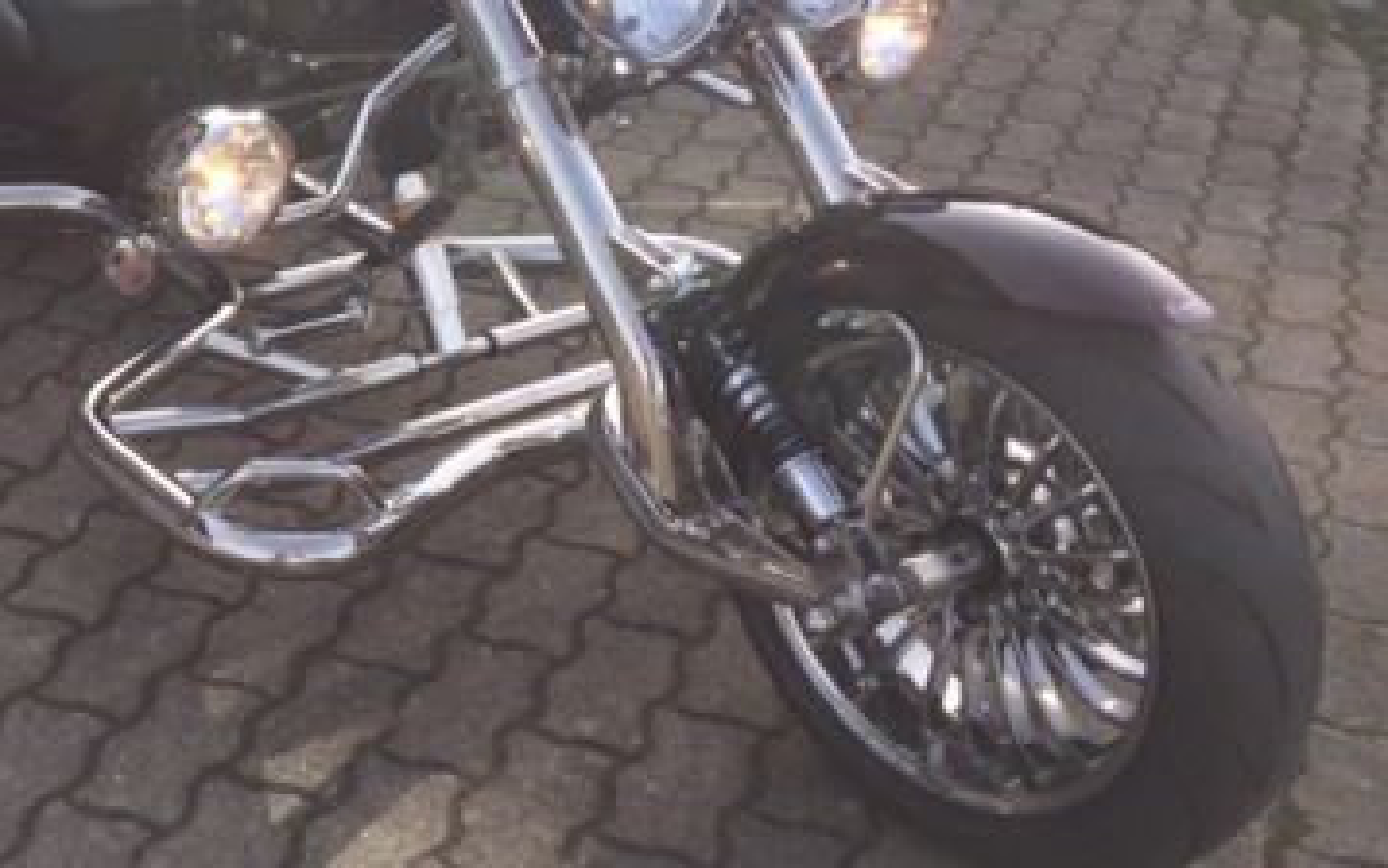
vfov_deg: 22.9
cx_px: 182
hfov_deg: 35.1
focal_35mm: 55
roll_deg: +0.1
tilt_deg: -18.4
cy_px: 62
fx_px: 2081
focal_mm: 4.15
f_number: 2.2
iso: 32
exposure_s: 1/838
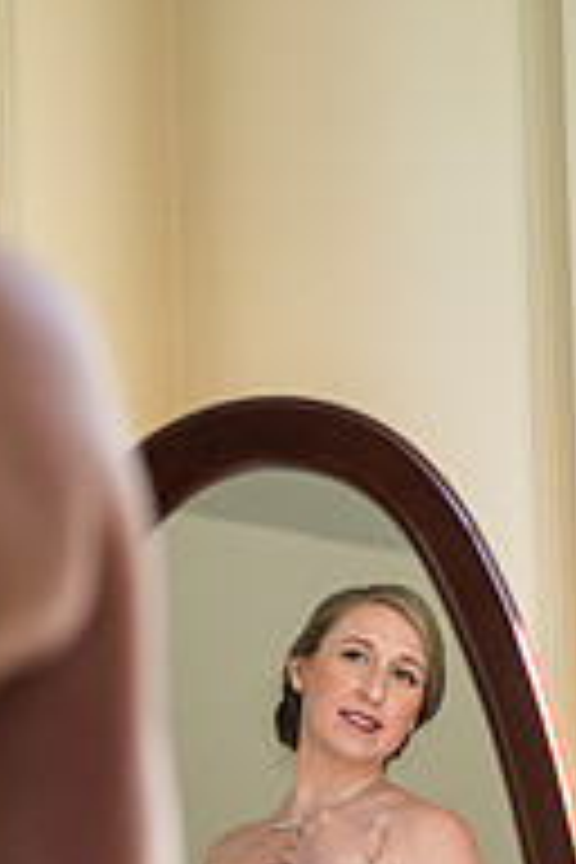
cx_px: 252
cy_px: 634
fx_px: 2808
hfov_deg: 11.7
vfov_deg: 17.4
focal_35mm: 117
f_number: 2.2
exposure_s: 1/1250
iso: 640
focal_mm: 50
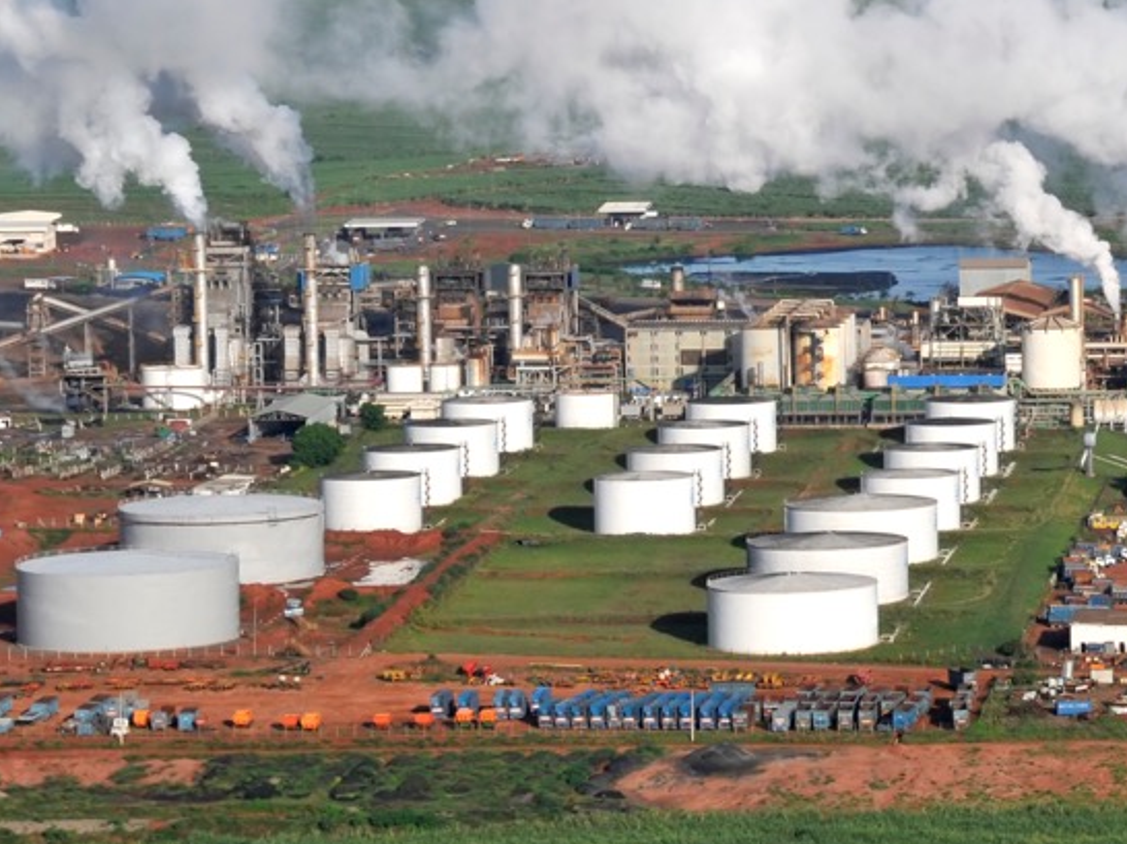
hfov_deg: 9.6
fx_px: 6614
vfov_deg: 7.3
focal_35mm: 203
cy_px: 283
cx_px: 1210
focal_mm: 55
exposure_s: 1/2500
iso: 400
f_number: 7.1
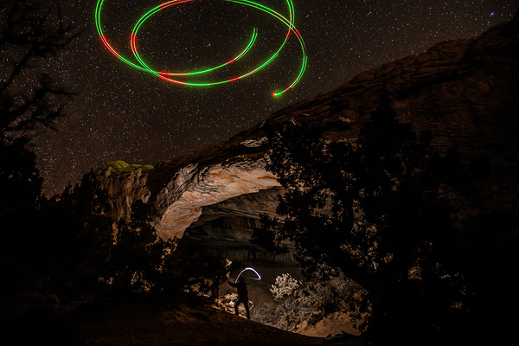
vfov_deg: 46.4
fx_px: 404
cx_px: 260
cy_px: 173
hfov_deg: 65.5
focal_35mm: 28
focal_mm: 24
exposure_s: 25
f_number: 4
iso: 400
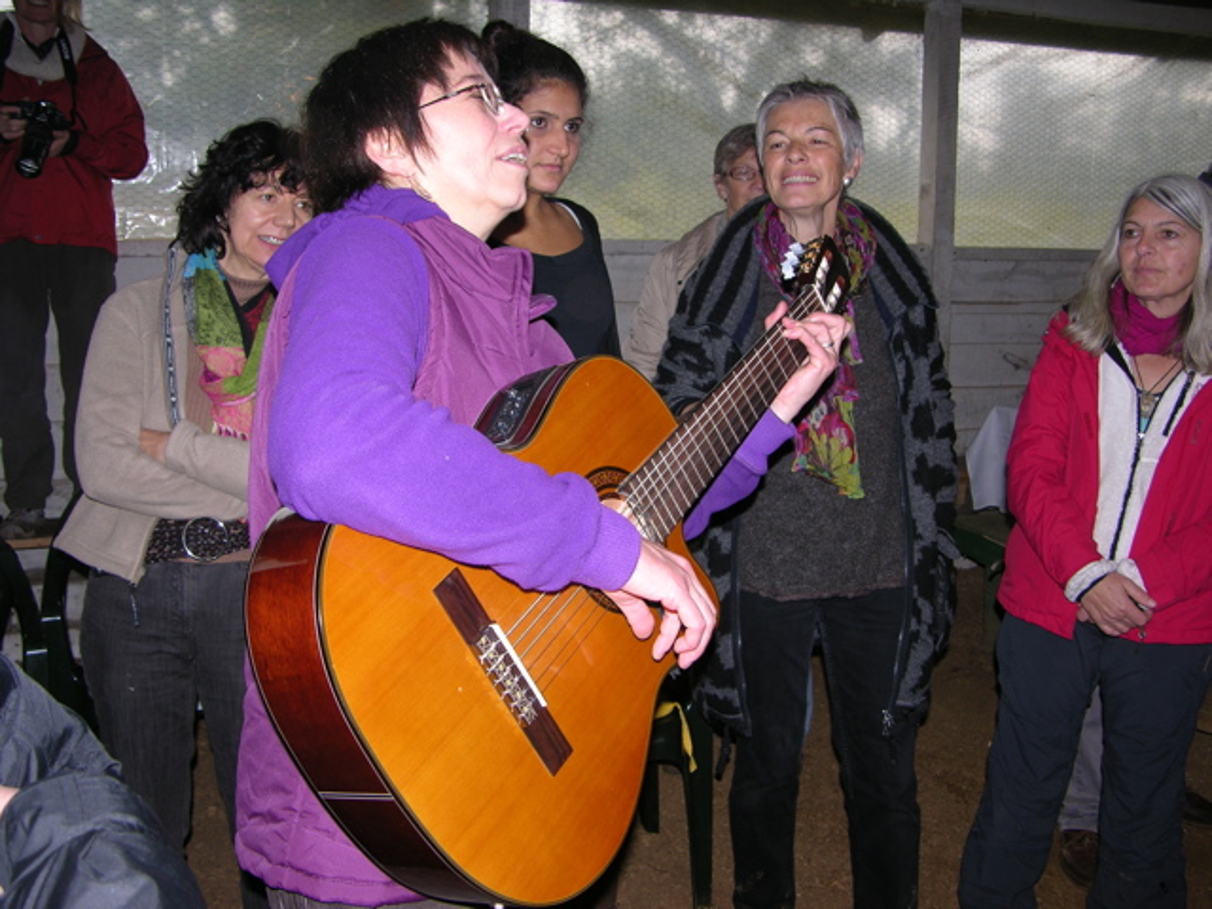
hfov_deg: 52.6
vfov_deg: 40.7
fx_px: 1225
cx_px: 606
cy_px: 454
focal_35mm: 35
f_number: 2.8
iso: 50
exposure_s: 1/60.1
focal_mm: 8.9
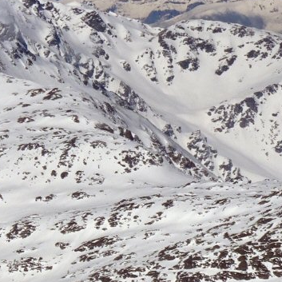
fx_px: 2618
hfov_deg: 6.2
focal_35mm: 284
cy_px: 288
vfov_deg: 6.1
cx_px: 139
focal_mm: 14.54
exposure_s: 1/2000
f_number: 5.6
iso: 80
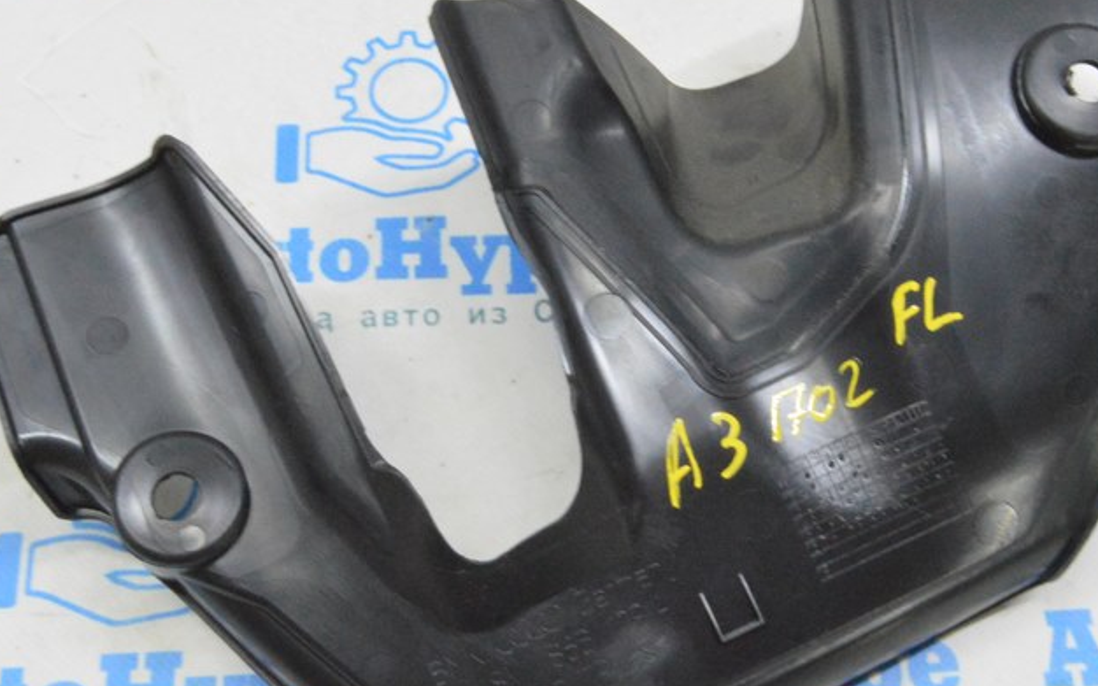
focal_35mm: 55
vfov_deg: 23.5
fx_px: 1646
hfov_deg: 36.9
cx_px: 563
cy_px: 292
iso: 6400
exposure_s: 1/15
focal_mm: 22
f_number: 20
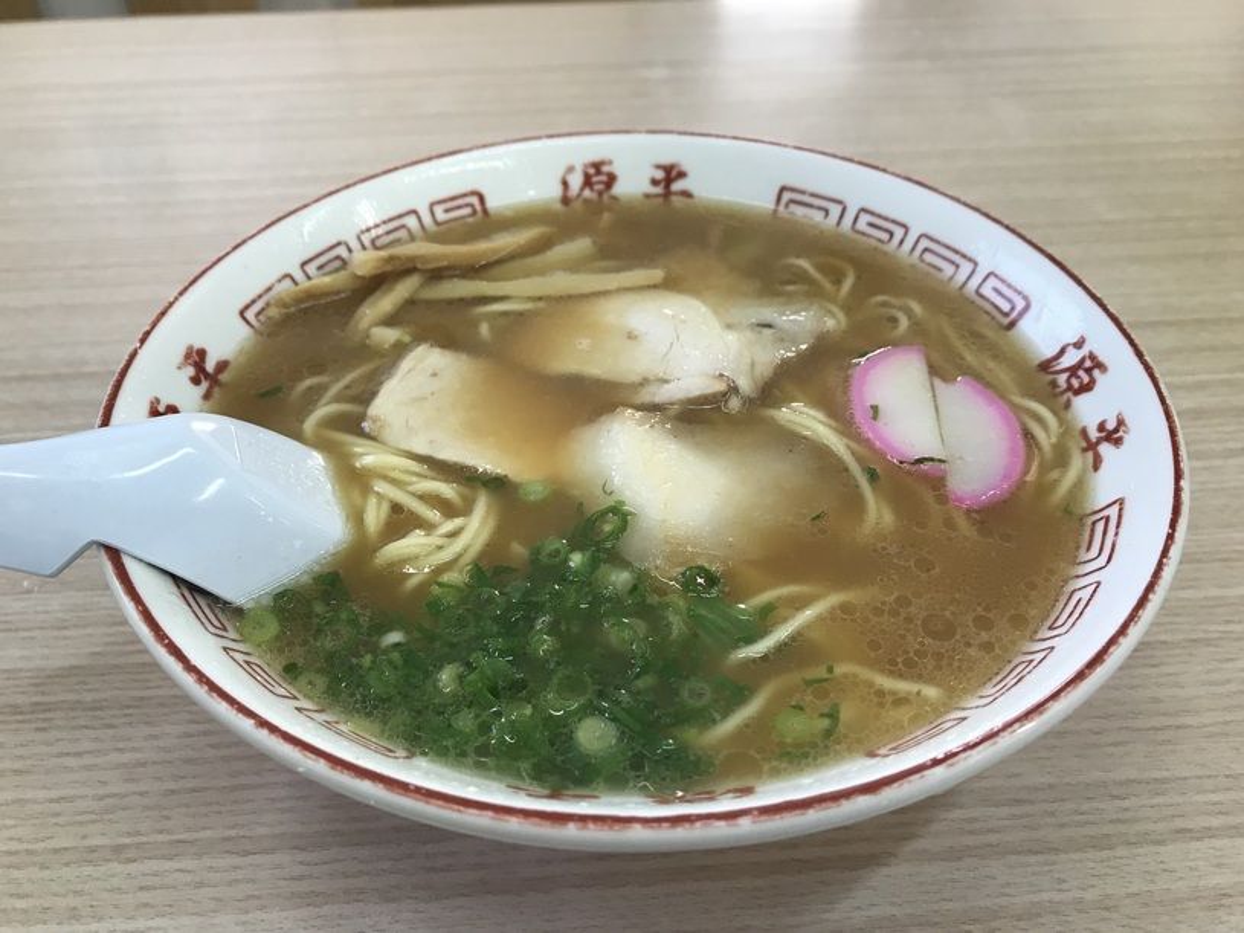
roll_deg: +1.4
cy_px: 466
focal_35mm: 28
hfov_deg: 63.5
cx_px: 622
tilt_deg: -41.8
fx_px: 1006
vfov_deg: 49.7
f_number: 1.8
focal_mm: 3.99
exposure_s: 1/30
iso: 25
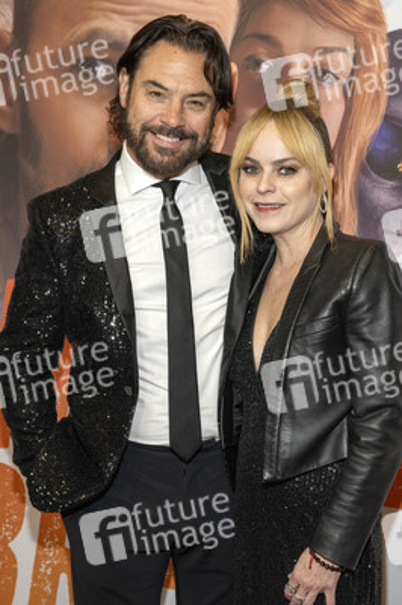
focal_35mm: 54
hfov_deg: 25.0
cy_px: 302
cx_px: 201
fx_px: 906
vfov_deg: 36.9
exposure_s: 1/200
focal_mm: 54
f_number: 5.6
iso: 800
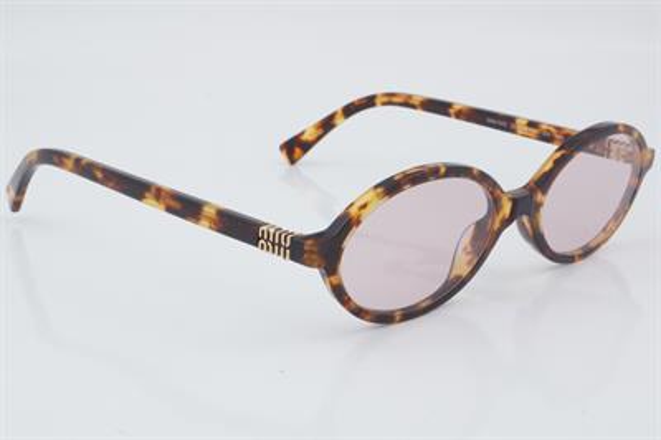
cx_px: 330
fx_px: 1376
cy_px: 220
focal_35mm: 75
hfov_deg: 27.0
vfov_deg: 18.2
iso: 100
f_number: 32
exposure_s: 1/3
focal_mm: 50
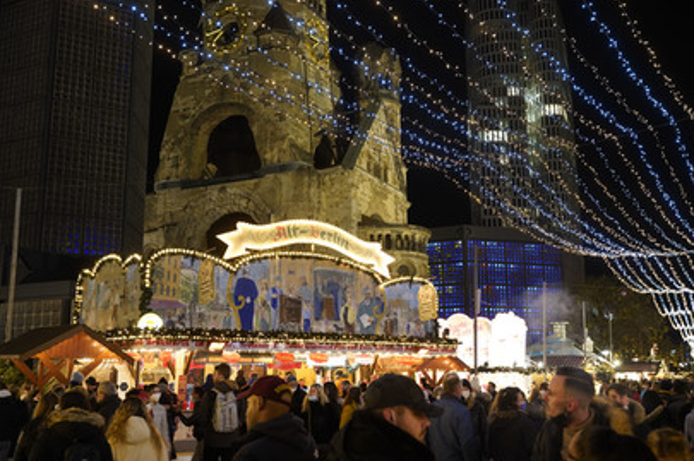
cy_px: 225
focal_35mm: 39
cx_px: 357
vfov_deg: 34.1
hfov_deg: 49.6
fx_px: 751
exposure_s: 1/40
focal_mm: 35
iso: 1250
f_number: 3.2
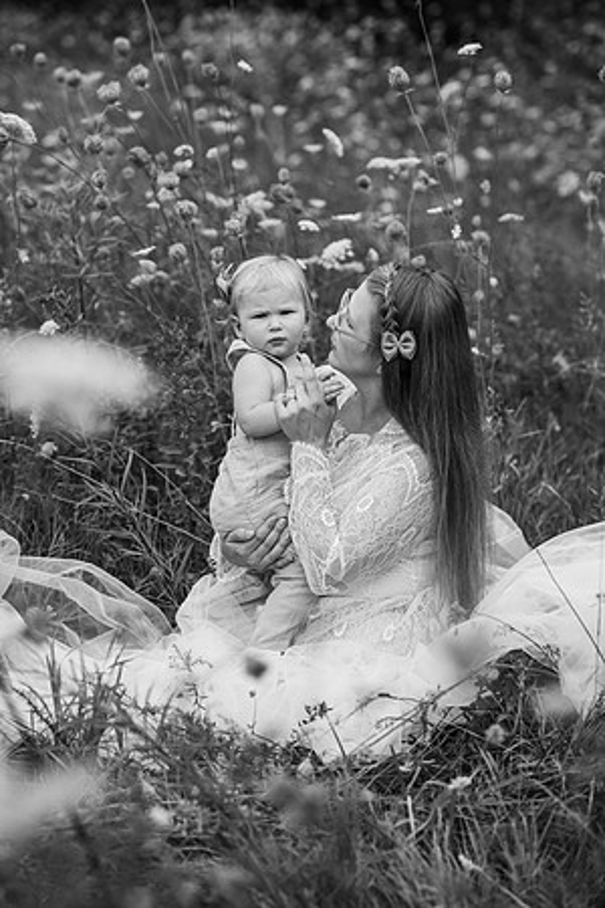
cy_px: 454
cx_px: 302
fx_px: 2143
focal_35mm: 85
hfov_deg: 16.1
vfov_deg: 23.9
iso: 320
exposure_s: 1/1600
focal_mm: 85
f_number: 2.8
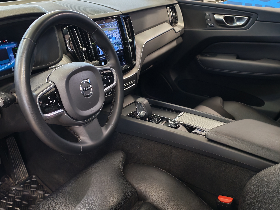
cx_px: 108
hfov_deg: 47.5
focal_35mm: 39
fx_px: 315
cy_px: 114
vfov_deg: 36.8
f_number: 1.9
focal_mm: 6.12
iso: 834
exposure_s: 1/50
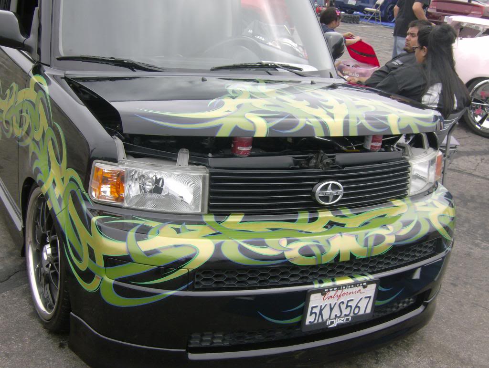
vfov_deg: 31.6
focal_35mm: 46
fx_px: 651
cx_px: 244
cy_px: 184
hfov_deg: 41.2
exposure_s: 1/322
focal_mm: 7.7
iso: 100
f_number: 5.1
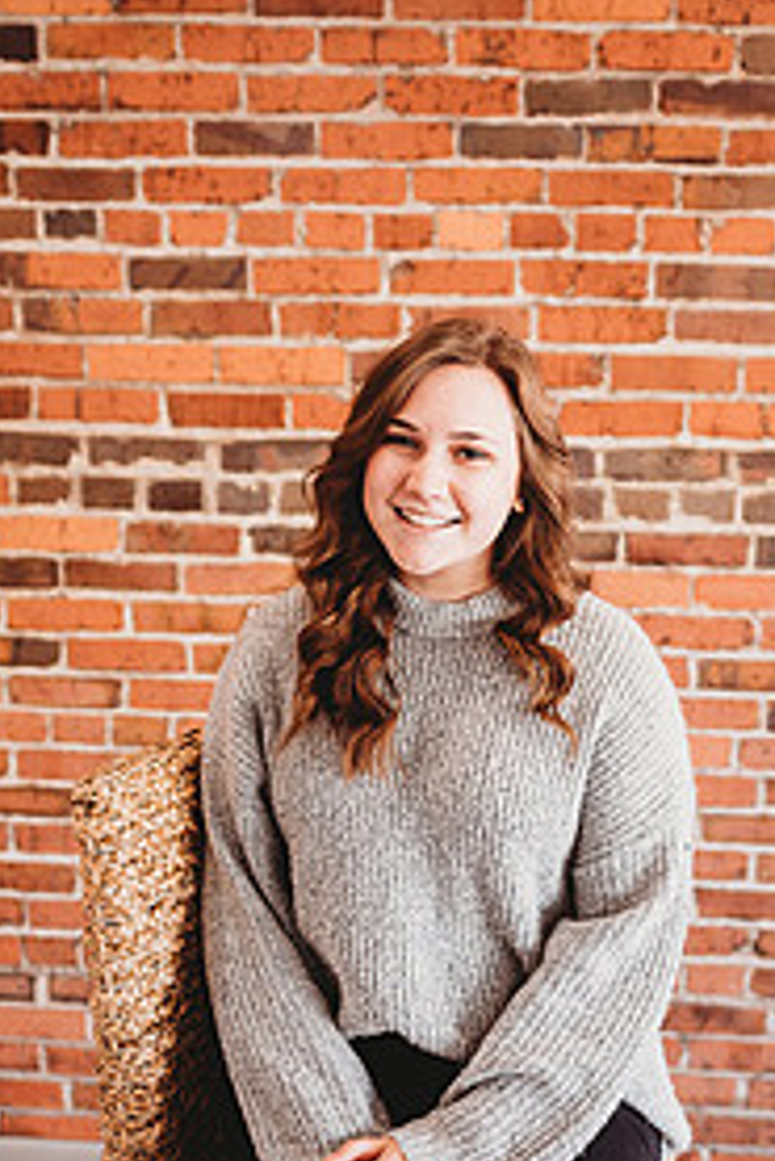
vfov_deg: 49.5
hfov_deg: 34.2
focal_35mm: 39
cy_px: 625
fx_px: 1258
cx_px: 440
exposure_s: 1/160
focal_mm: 24
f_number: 2.2
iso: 500
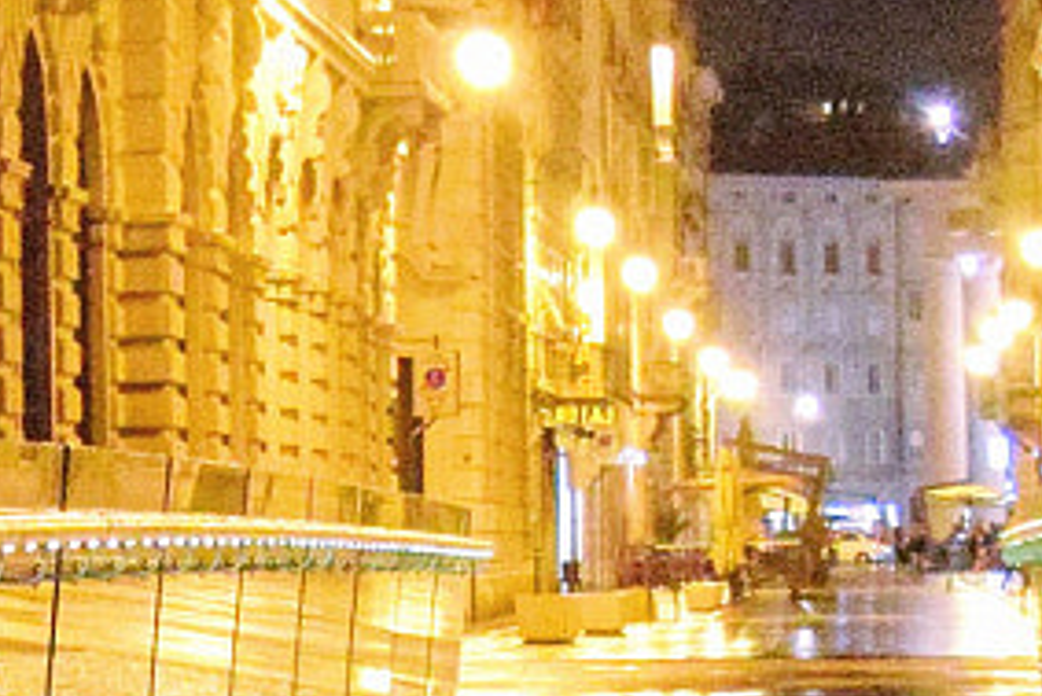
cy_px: 1121
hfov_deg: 10.5
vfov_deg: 6.9
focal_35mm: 195
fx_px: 5642
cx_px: 52
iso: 6400
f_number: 3.8
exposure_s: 1/60
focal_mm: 23
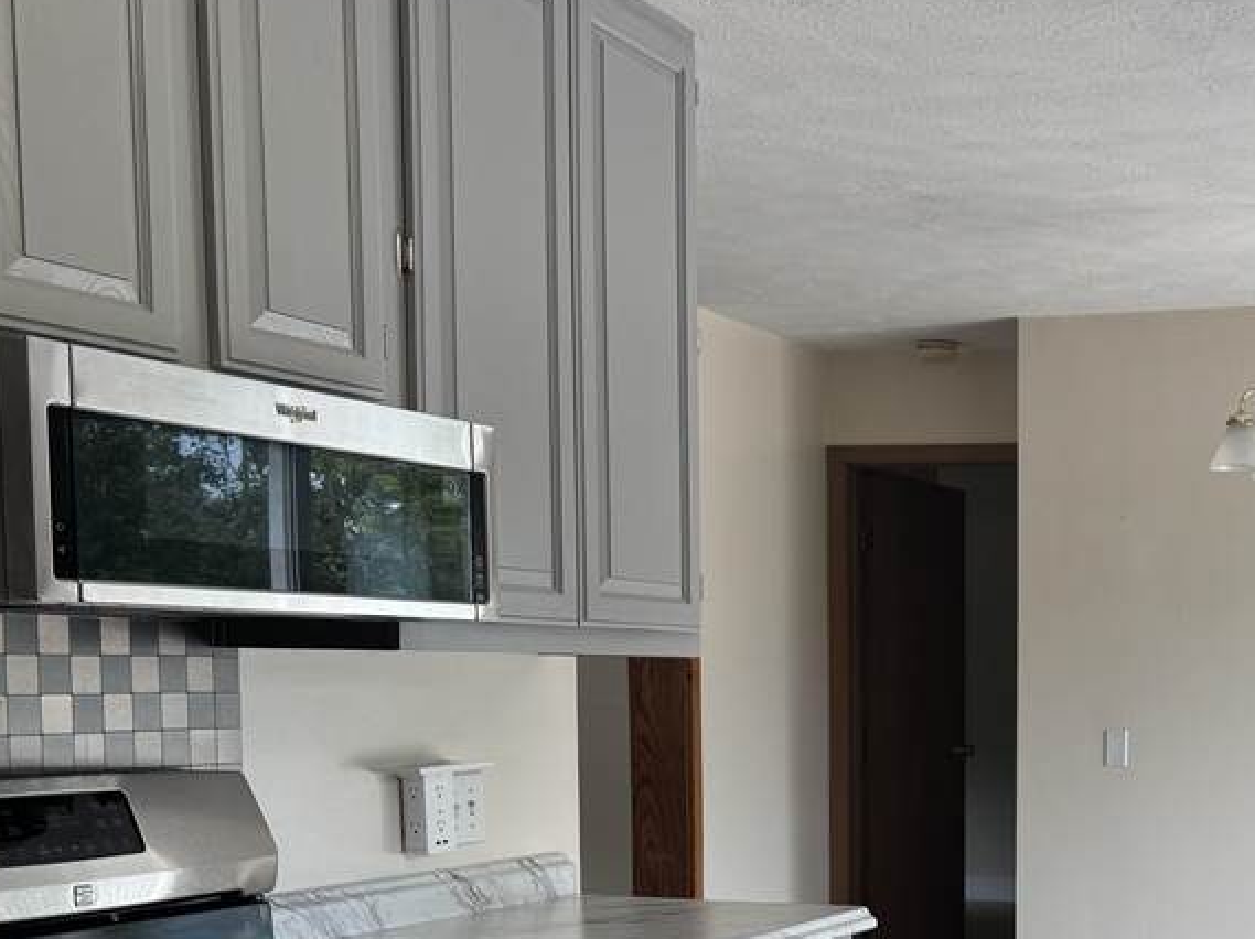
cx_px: 1173
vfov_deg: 26.1
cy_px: 850
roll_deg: +0.8
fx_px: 1957
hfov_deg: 33.3
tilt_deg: -6.4
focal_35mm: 54
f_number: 1.78
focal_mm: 6.76
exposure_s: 1/127
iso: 50
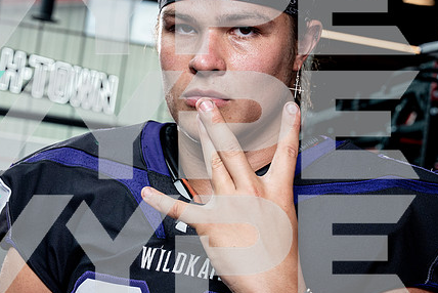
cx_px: 159
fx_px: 1023
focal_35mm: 84
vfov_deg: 16.3
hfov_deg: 24.1
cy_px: 125
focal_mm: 62
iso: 640
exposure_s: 1/250
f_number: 8
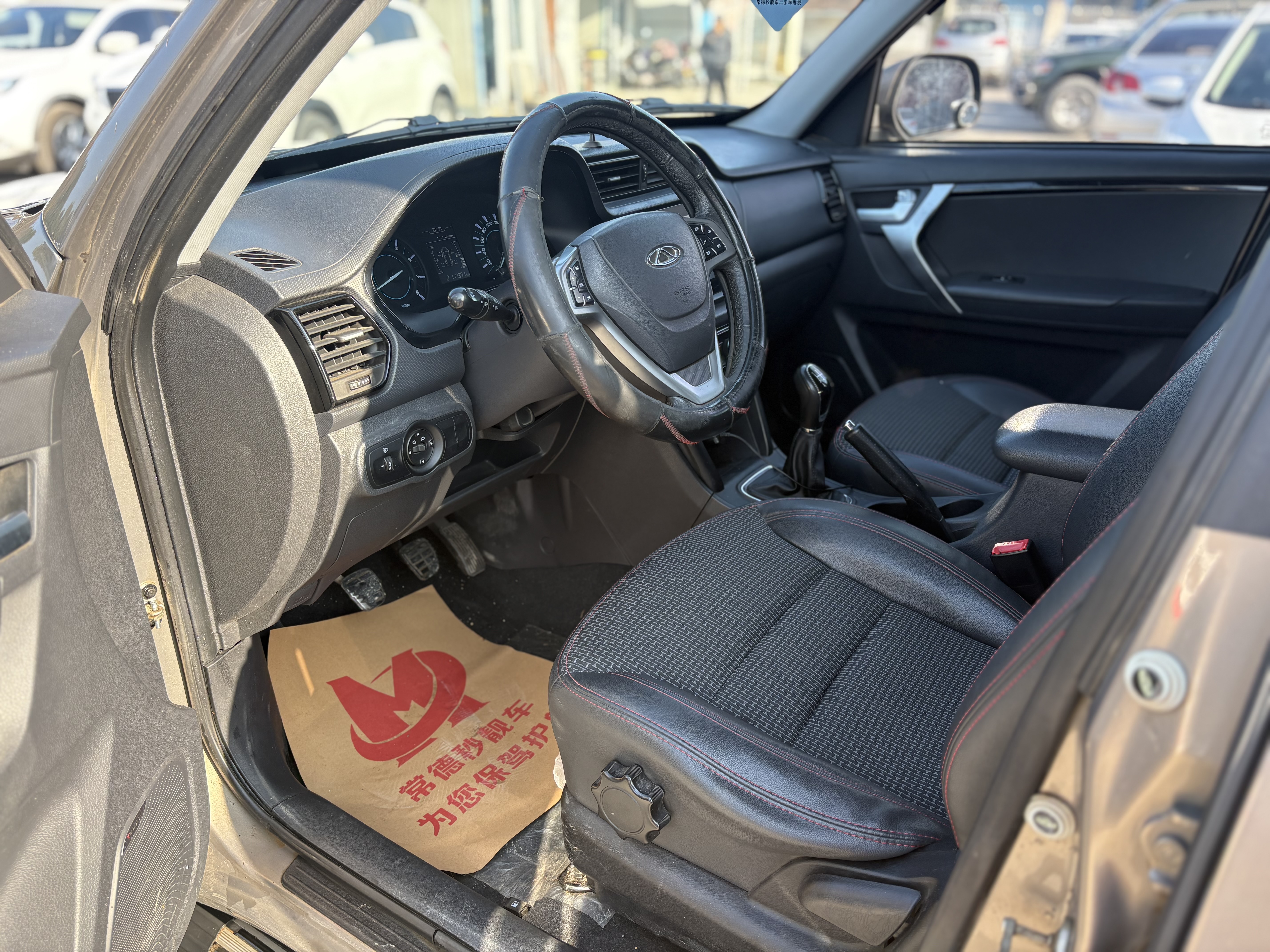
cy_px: 476
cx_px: 635
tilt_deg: -24.9
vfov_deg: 53.1
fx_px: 954
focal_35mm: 26
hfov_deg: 67.3
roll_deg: -1.3
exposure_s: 1/306
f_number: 1.6
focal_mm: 5.96
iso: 64
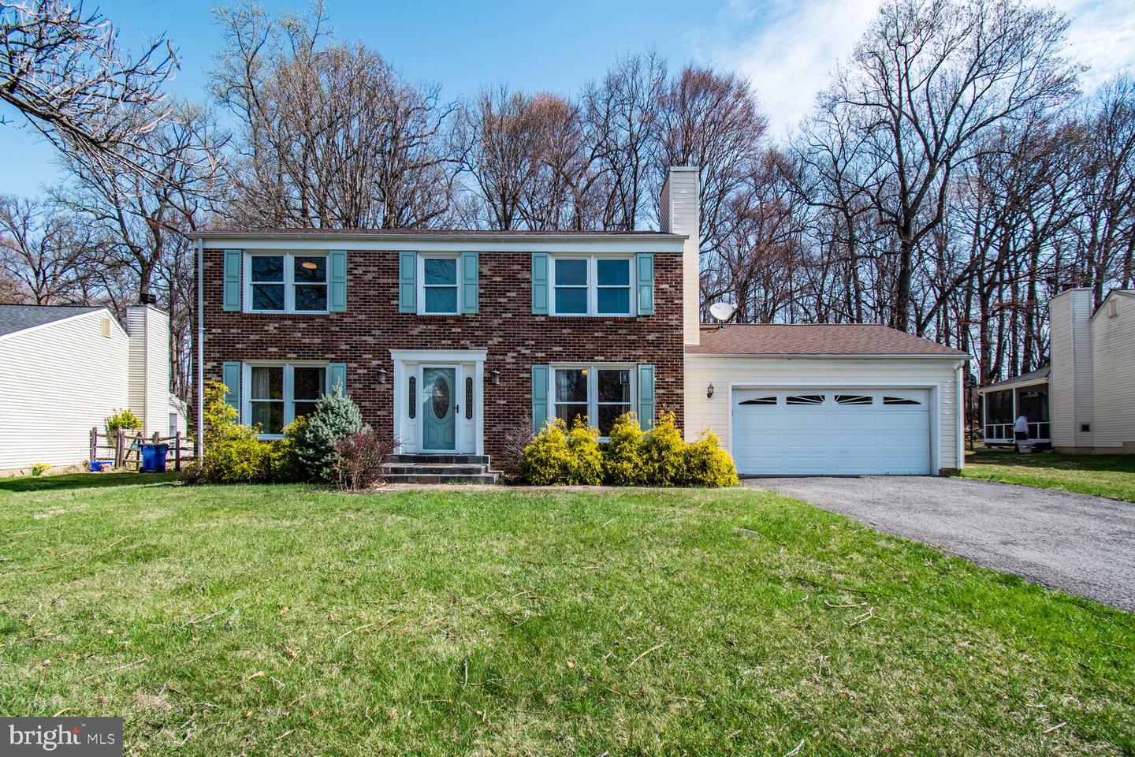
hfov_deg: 100.4
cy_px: 378
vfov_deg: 77.3
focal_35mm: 15
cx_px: 568
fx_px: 473
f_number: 9
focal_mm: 10
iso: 200
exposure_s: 1/400
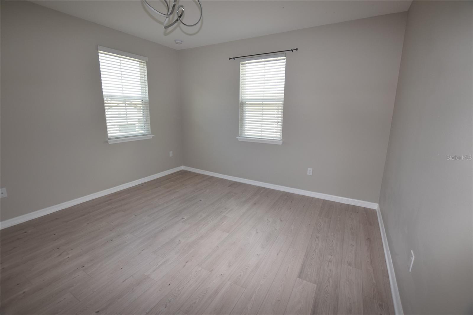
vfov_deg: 77.3
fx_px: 197
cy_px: 158
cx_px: 236
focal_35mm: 15
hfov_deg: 100.4
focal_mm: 10
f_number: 5.6
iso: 450
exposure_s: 1/125
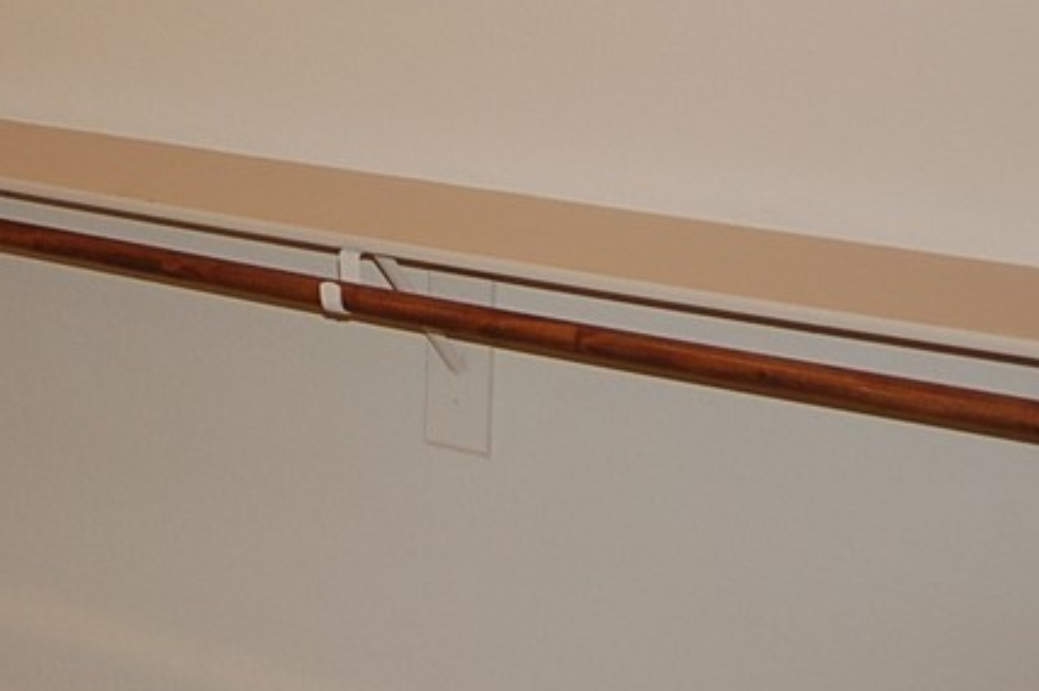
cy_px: -117
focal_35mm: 84
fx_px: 2422
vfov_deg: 15.7
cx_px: -11
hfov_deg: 23.2
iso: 400
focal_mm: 22
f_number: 3.8
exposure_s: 1/60
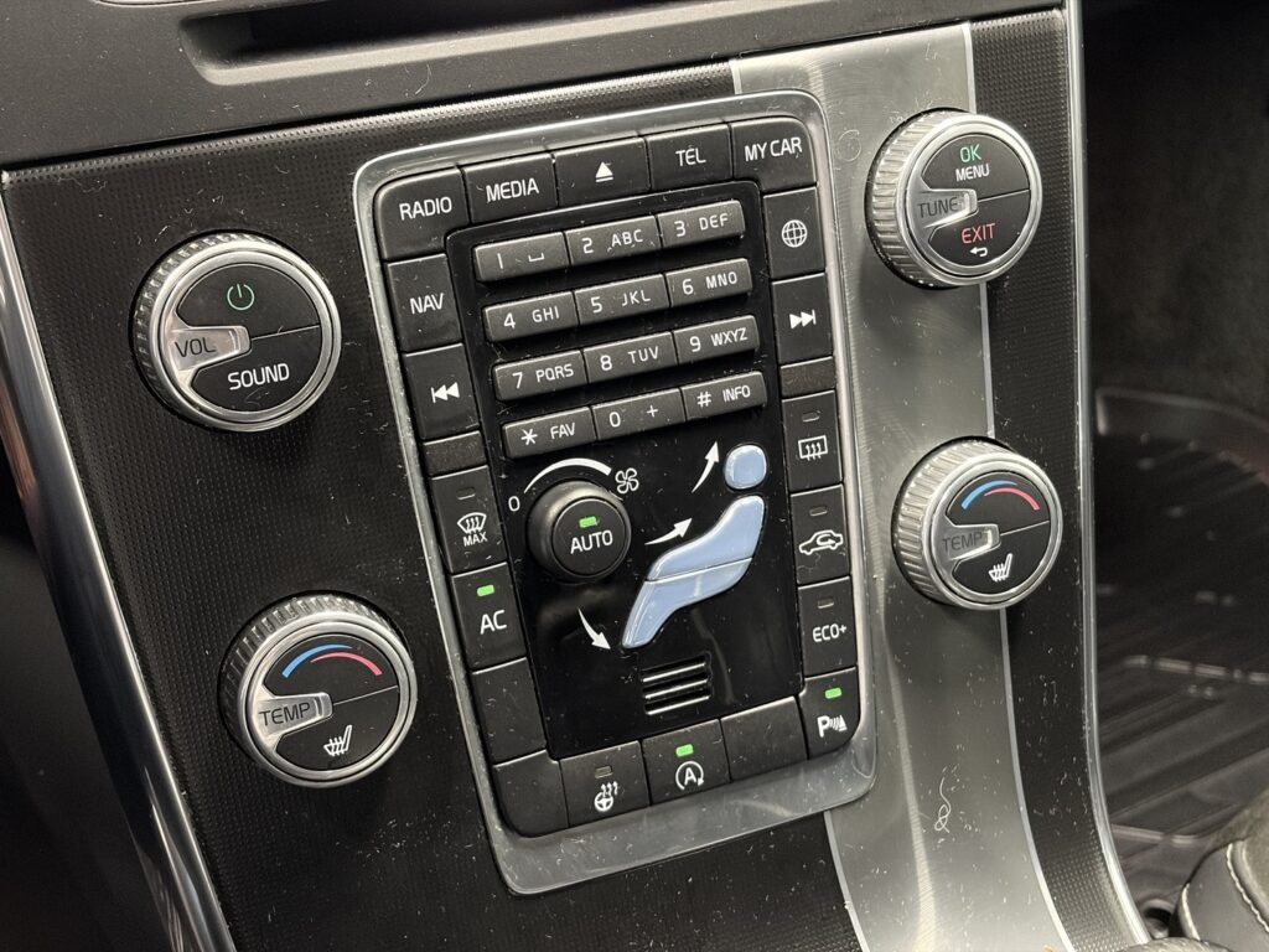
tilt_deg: -39.5
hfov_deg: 36.8
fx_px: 1906
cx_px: 634
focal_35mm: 52
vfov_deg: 28.0
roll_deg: -4.8
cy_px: 476
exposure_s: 1/21
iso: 400
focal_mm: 5.96
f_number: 1.6
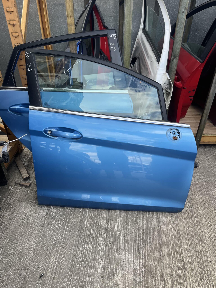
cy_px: 144
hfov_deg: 53.1
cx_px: 108
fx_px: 216
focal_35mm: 26
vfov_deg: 67.3
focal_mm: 5.1
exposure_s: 1/358
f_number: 1.6
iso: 50
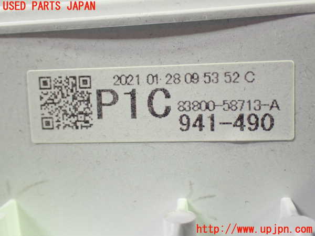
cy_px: 118
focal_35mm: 44
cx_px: 158
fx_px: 400
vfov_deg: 32.9
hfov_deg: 42.9
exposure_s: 1/60
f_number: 2.9
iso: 800
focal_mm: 7.84
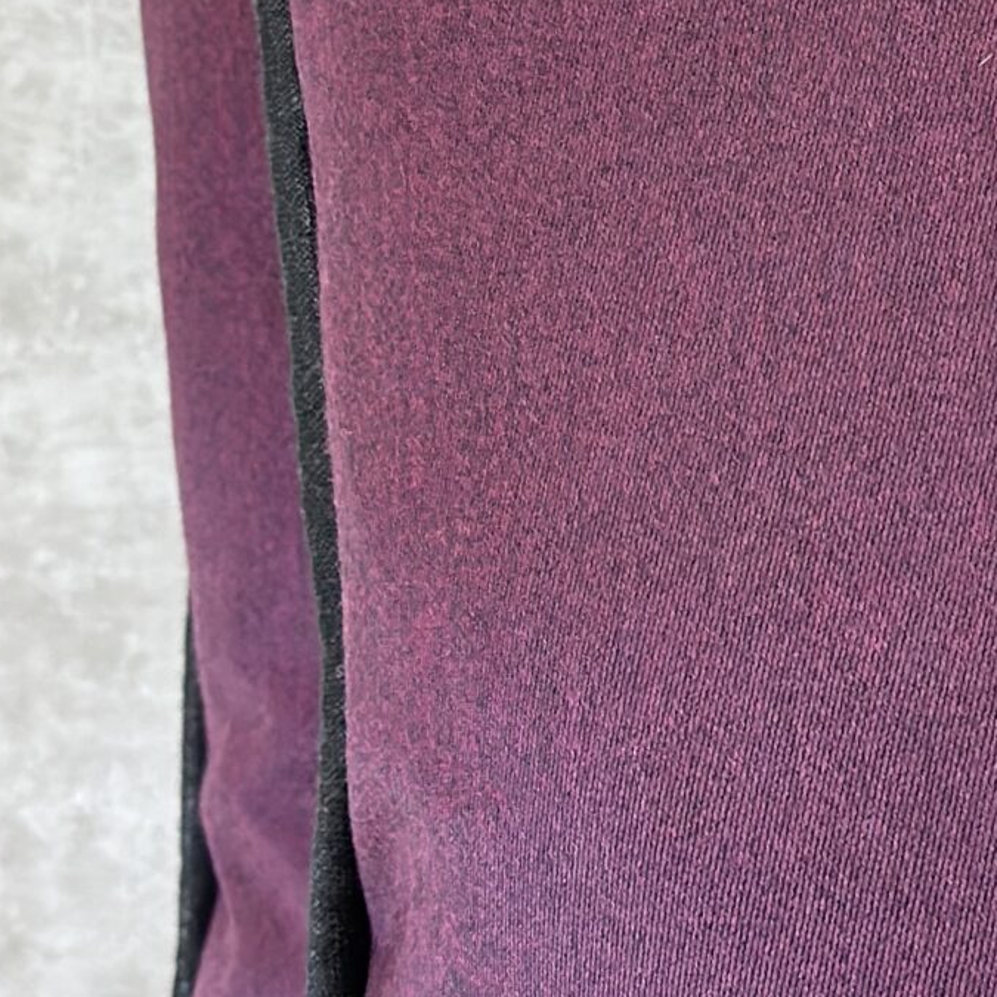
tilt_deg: -12.7
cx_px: 1239
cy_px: -297
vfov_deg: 10.6
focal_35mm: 161
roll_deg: +3.2
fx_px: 5246
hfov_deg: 10.6
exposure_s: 1/120
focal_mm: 6.86
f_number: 1.78
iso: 160
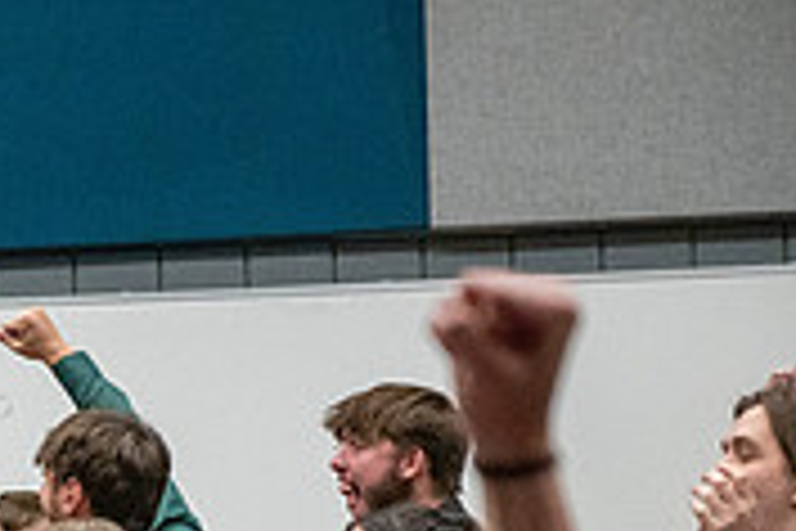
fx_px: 5085
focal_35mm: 230
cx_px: -486
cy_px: 538
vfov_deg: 6.0
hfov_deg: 8.7
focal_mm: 70
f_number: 4
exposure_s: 1/500
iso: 10000
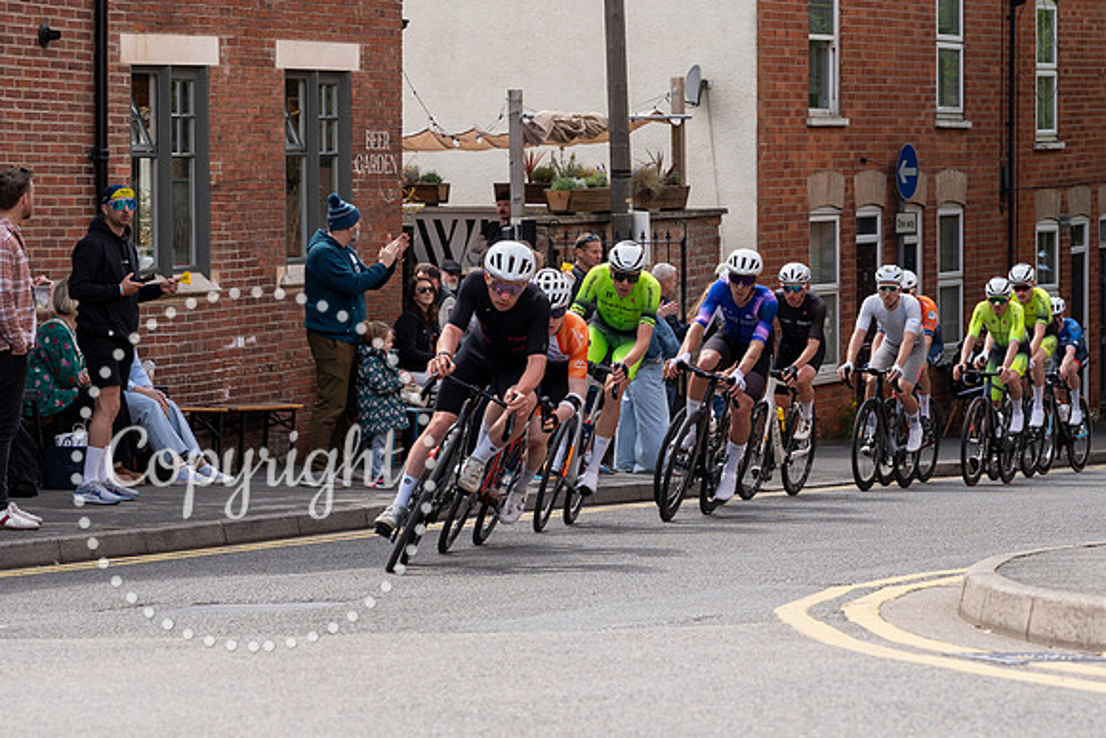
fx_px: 4019
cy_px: 319
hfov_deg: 15.7
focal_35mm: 131
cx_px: 482
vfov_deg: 10.5
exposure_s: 1/1000
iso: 320
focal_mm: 70
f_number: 5
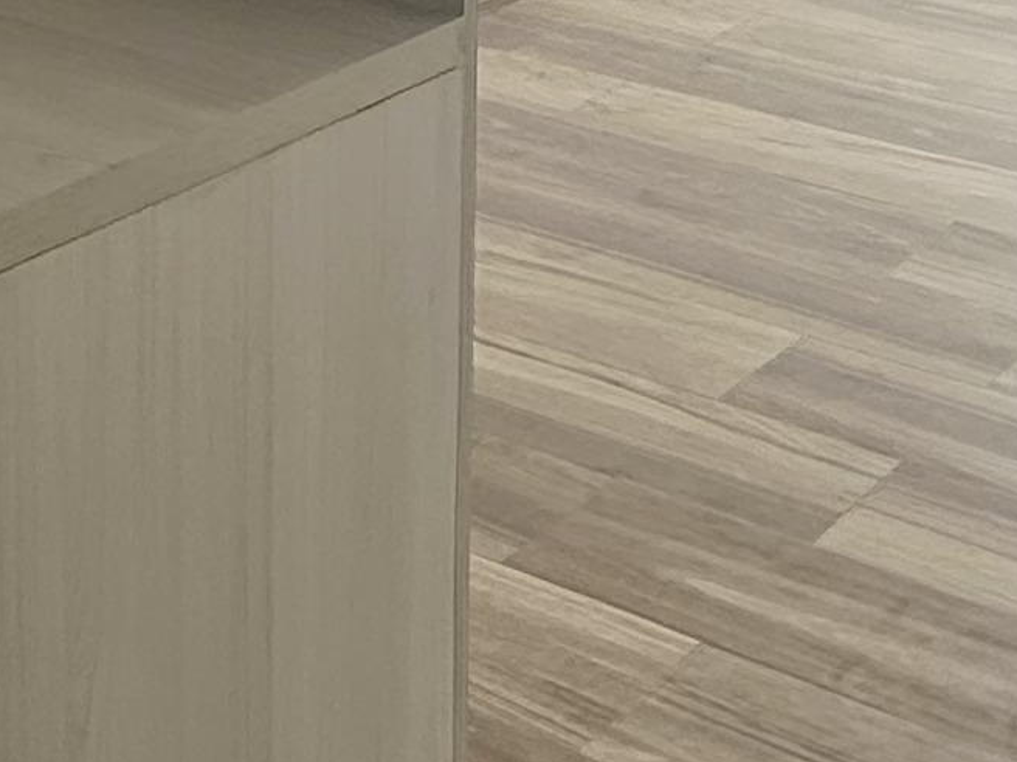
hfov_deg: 22.7
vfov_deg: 16.0
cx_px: 440
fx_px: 2527
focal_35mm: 86
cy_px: -310
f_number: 2.2
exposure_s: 1/244
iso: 40
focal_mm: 2.22
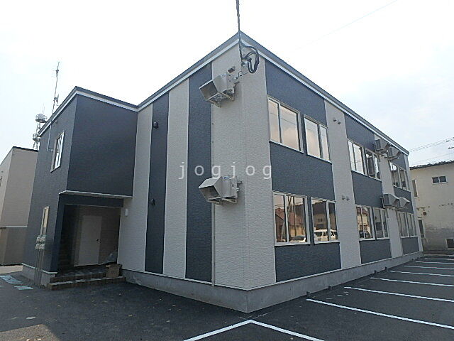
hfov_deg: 79.0
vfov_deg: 63.4
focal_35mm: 21
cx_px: 227
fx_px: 275
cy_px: 170
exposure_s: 1/640
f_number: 6
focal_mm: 3.7
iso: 125
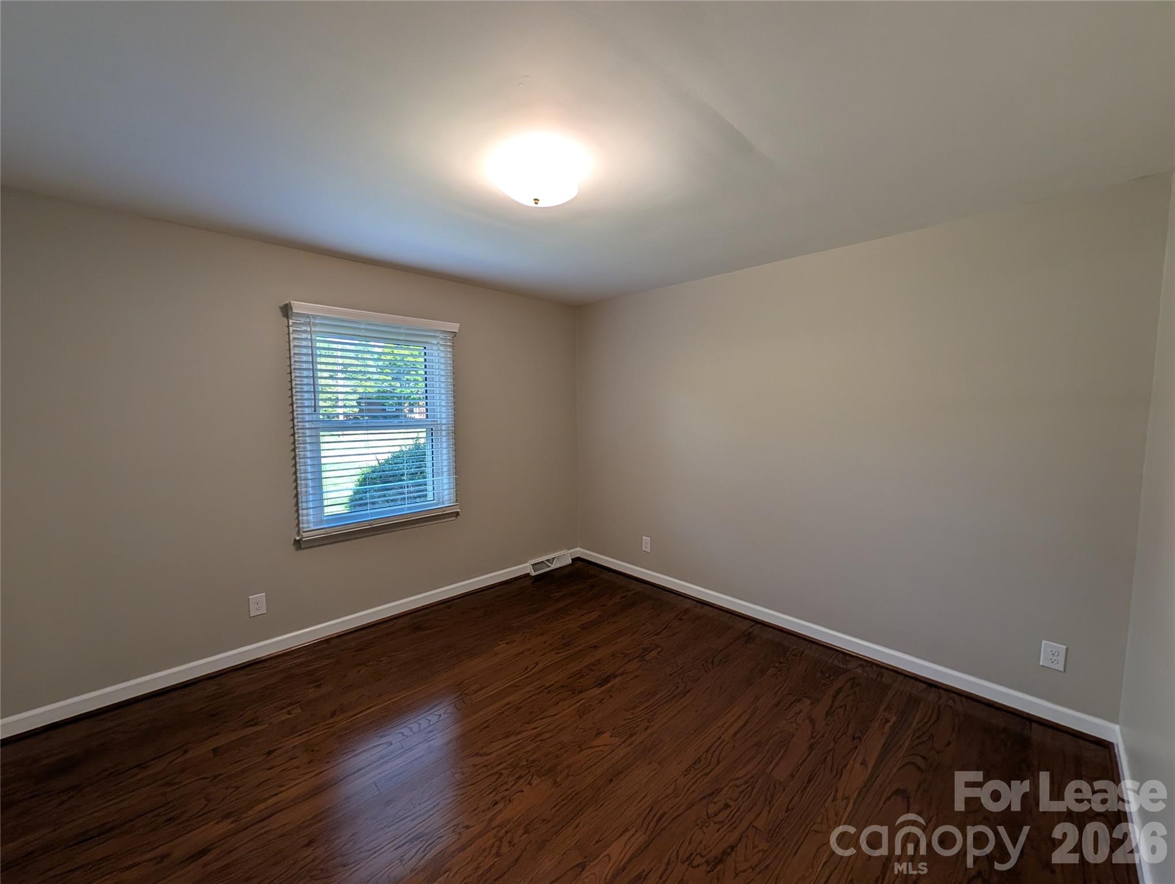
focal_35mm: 12
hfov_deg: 110.5
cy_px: 442
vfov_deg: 94.6
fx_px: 408
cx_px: 588
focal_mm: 2.02
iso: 53
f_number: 1.7
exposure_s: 1/120
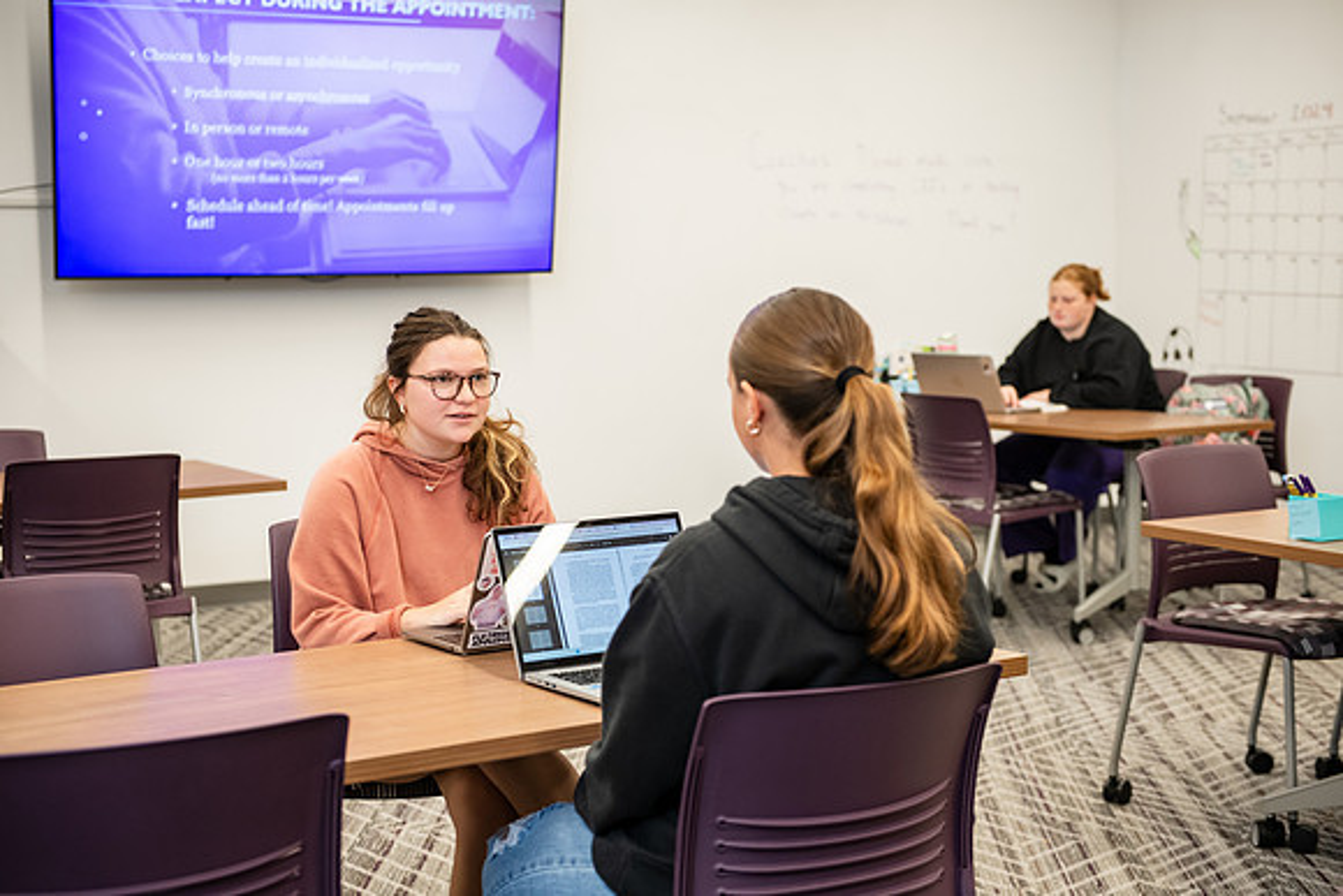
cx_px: 672
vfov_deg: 24.2
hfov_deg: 35.6
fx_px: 2090
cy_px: 448
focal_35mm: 56
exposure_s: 1/200
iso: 1000
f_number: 3.2
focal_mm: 56
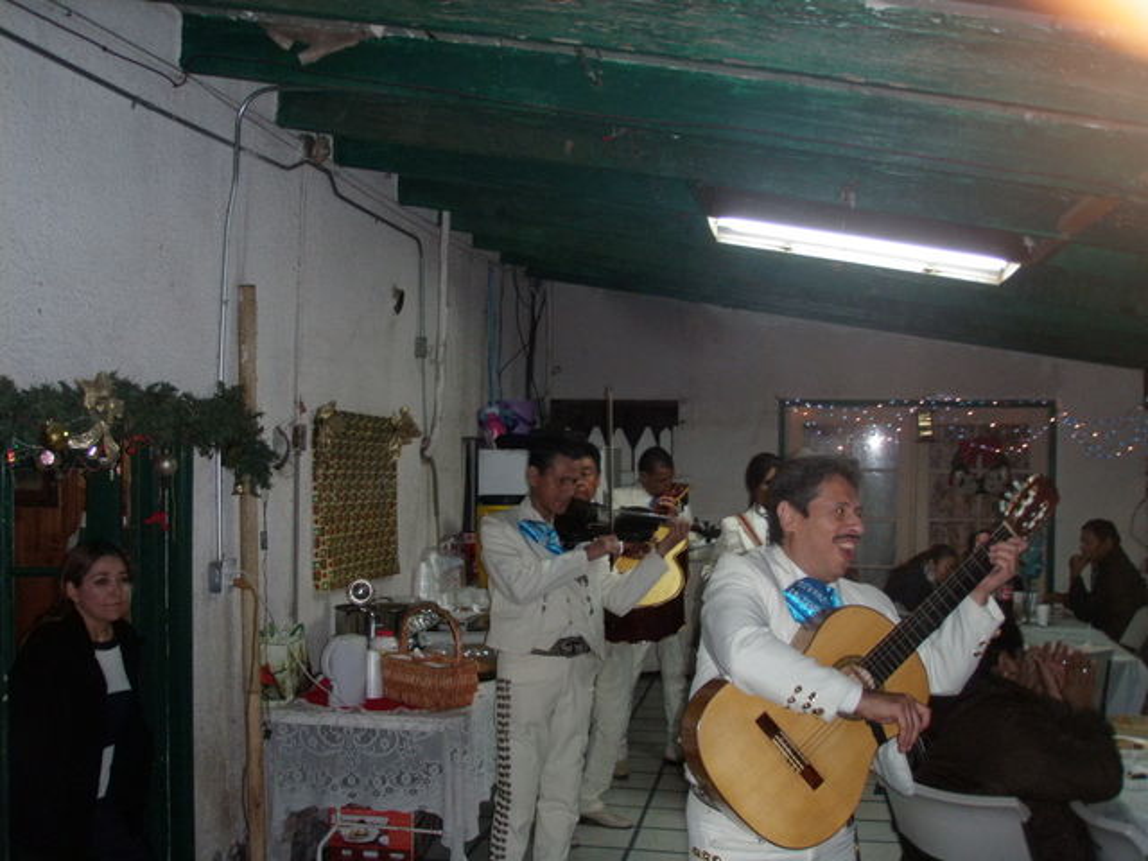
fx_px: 1260
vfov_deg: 37.7
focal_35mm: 38
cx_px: 574
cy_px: 430
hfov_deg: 49.0
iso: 250
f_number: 3.5
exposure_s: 1/30
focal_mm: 6.7
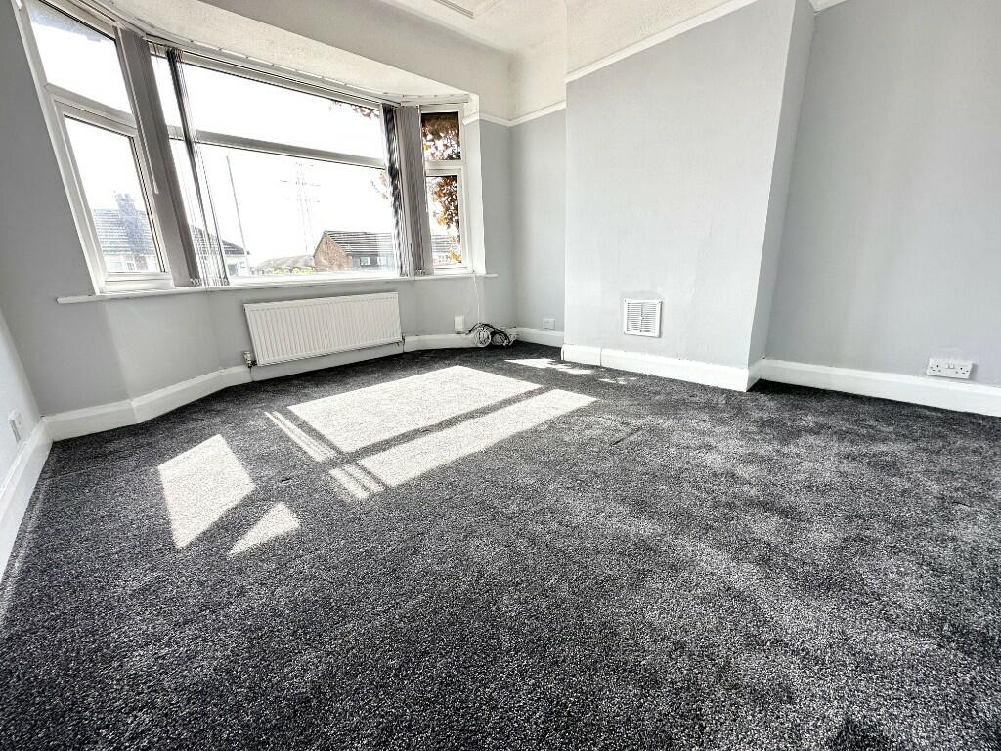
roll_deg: +1.7
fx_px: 405
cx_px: 500
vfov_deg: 85.7
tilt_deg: -15.3
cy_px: 376
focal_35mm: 14
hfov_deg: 102.1
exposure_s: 1/152
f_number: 2.2
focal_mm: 2.22
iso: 40
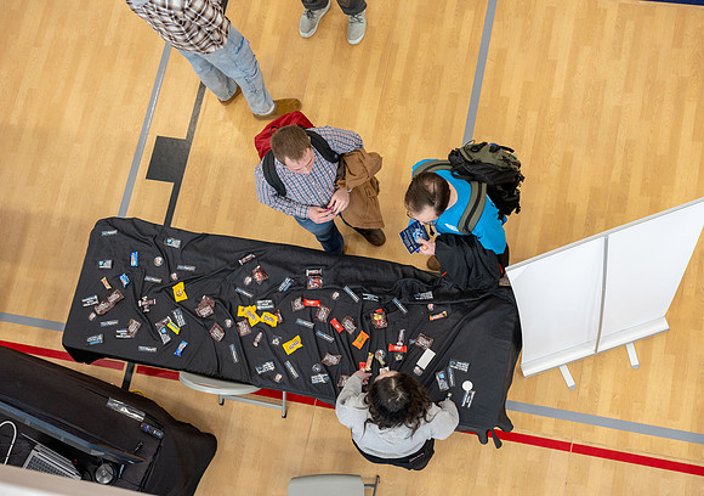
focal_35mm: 49
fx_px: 971
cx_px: 372
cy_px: 248
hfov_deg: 39.9
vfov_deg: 28.6
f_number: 5
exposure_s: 1/125
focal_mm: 47
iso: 640
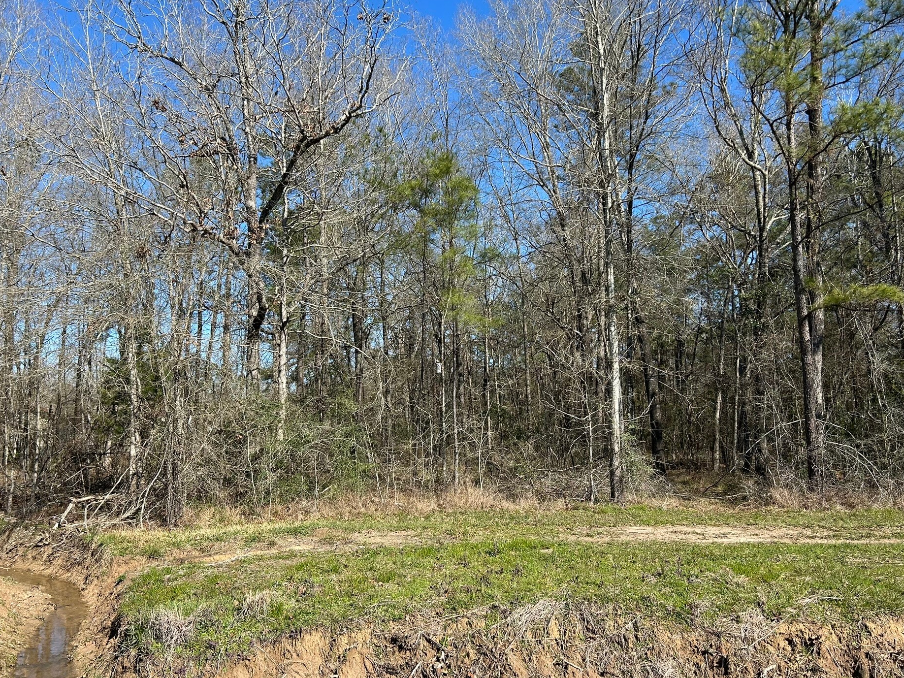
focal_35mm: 29
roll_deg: +1.8
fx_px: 757
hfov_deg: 61.6
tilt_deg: +8.1
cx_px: 436
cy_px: 347
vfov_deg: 48.2
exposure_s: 1/2513
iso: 50
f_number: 1.5
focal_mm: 5.7
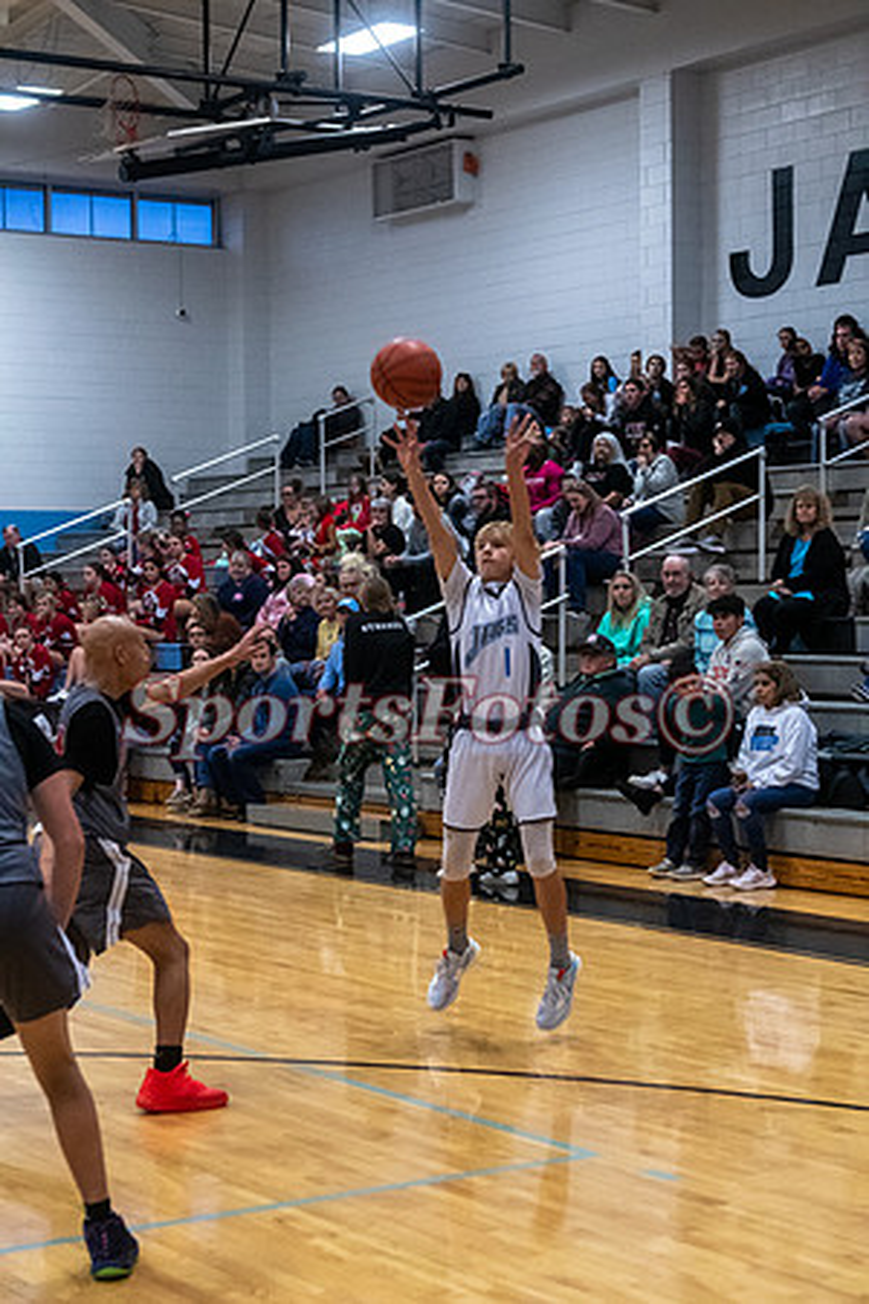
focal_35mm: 72
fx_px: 2607
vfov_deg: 28.1
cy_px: 652
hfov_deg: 18.9
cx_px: 434
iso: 4000
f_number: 4
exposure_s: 1/500
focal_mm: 48
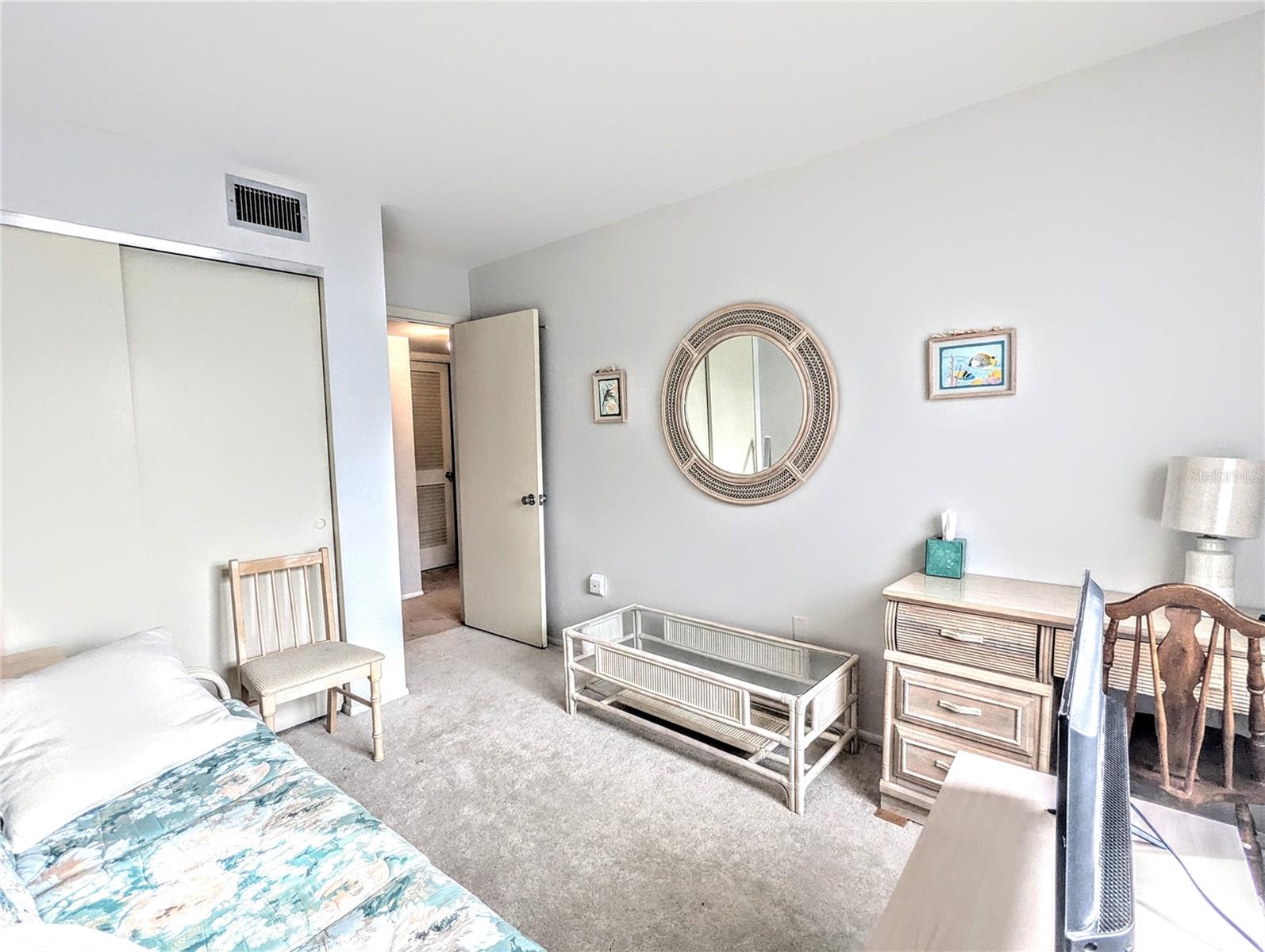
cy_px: 476
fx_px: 585
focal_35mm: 16
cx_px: 632
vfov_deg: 78.2
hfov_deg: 94.4
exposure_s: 1/94.2
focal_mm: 2.35
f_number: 2.2
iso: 97
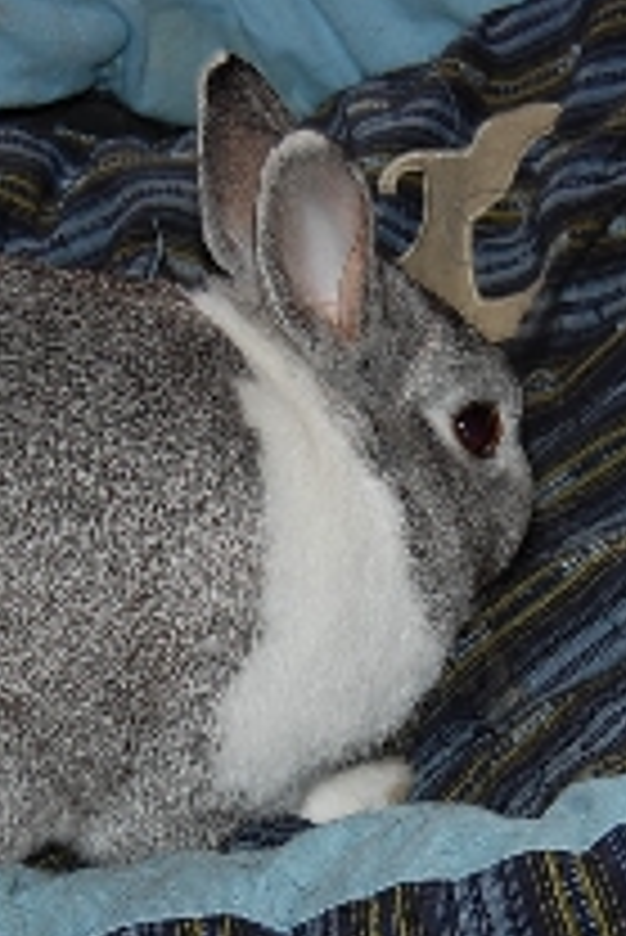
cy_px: 626
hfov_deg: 10.0
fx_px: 3567
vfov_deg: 14.9
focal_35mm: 137
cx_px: 356
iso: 400
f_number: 5
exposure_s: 1/60
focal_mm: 38
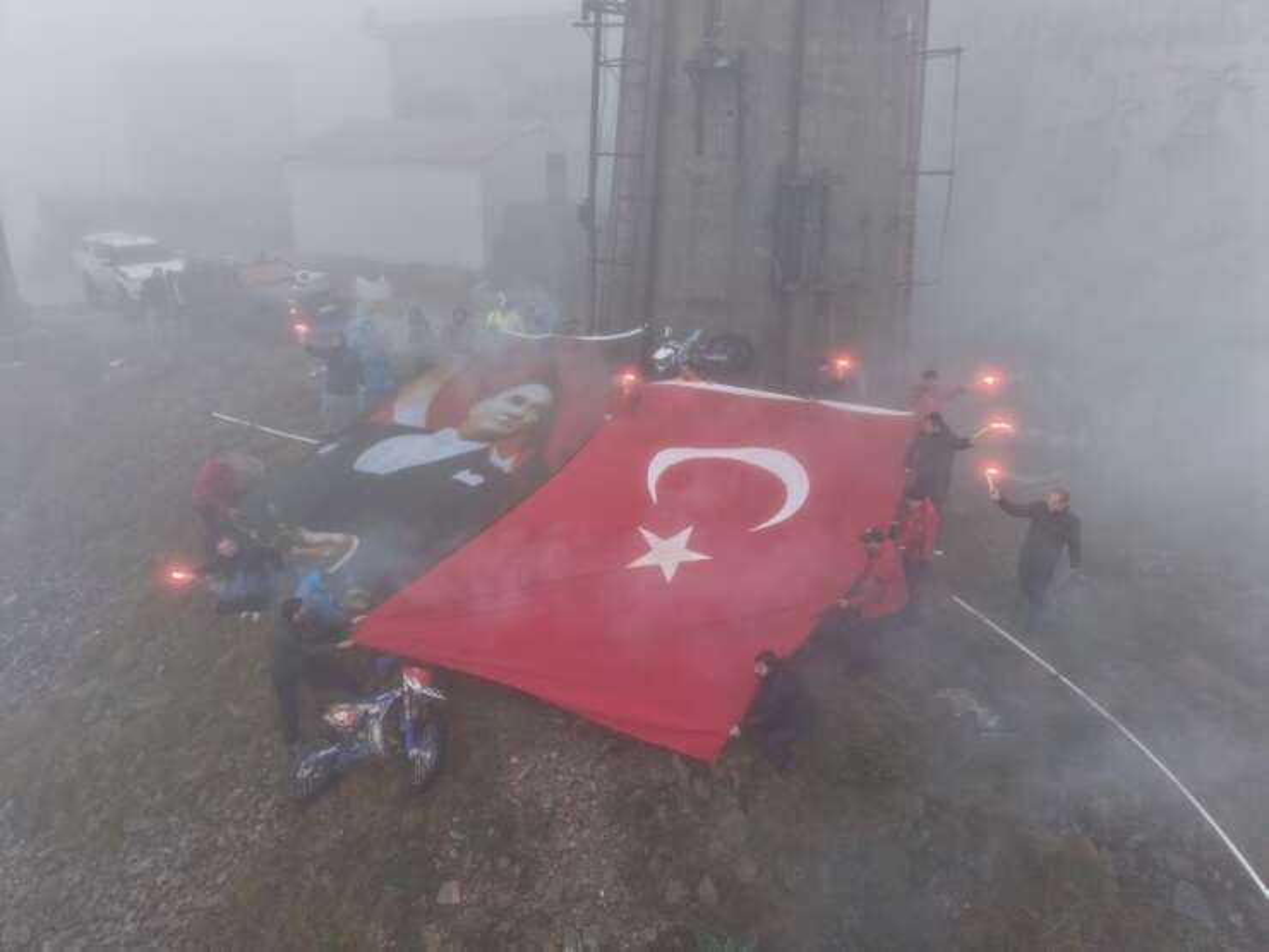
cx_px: 634
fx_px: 880
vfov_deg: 56.8
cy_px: 476
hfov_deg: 71.6
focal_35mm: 24
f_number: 1.8
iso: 100
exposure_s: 1/250
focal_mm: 8.67
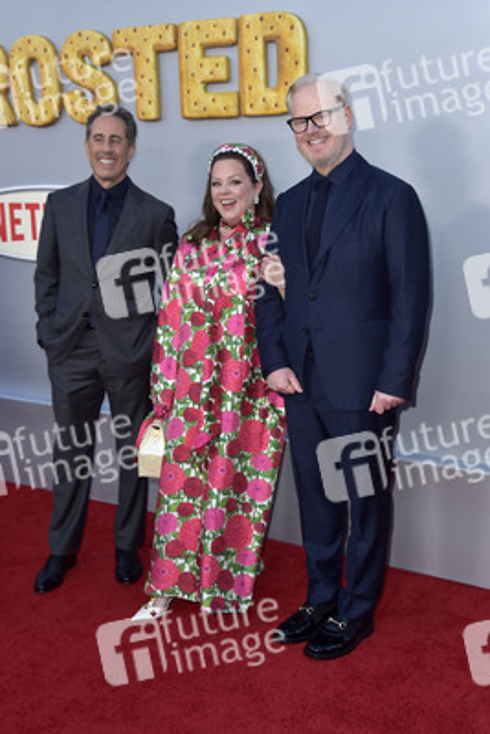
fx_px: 918
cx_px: 245
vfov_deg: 43.6
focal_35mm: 45
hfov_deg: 29.9
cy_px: 367
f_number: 6.3
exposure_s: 1/250
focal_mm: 45
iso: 400
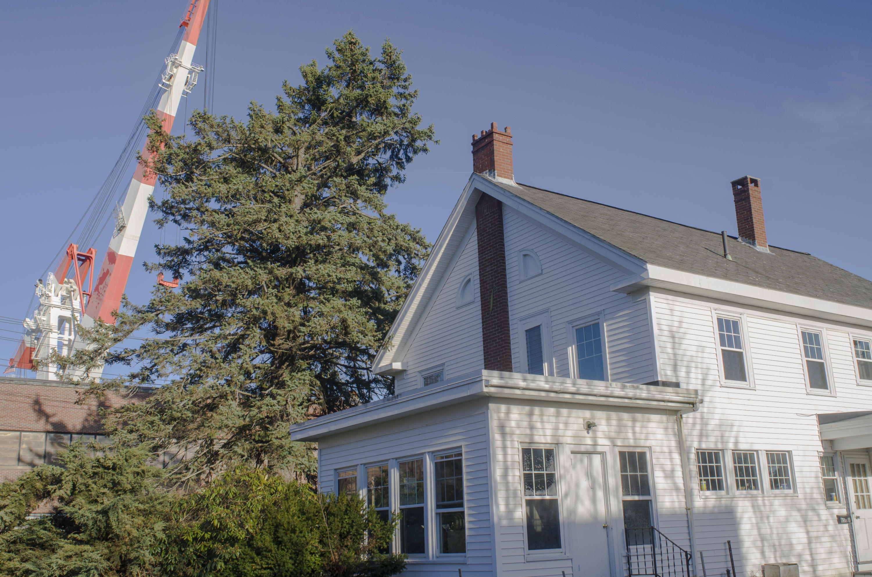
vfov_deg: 36.7
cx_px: 436
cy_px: 288
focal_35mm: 36
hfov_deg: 53.2
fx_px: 870
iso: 200
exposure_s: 1/160
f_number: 11
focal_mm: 24
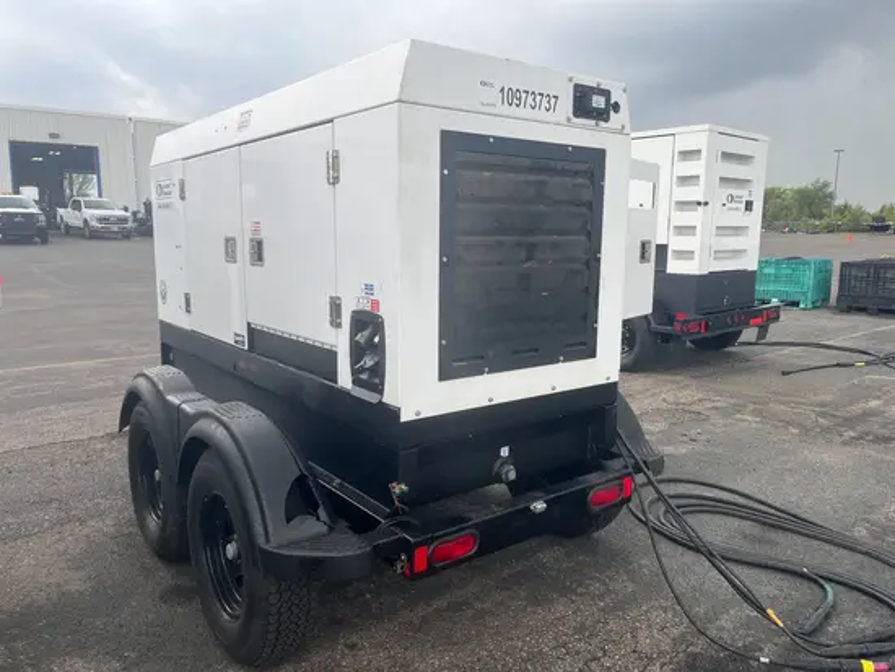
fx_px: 673
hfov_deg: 67.3
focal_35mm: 26
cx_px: 448
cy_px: 336
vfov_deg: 53.1
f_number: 1.6
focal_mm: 5.1
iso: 50
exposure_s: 1/577
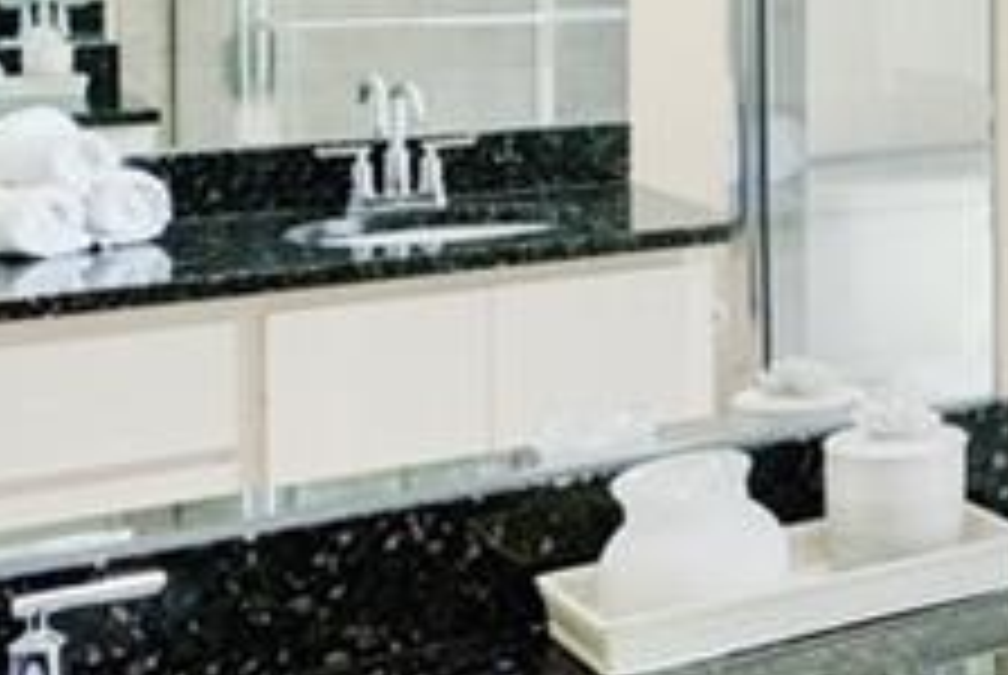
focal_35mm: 73
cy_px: -158
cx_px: 1714
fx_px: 2047
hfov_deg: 20.9
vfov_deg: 17.7
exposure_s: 1/250
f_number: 8
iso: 2000
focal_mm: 16
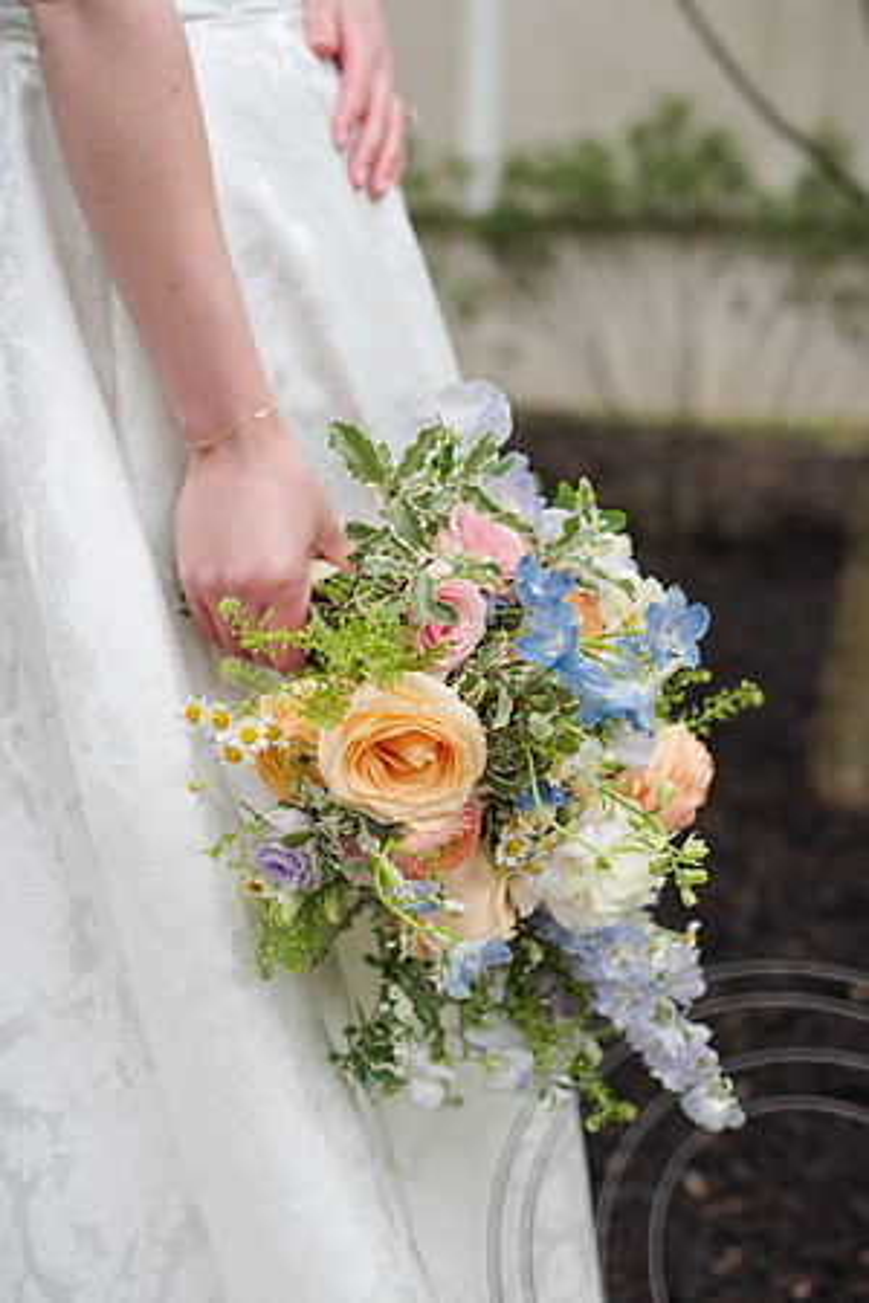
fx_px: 1810
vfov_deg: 39.6
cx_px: 434
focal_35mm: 50
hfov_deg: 27.0
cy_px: 652
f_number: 3.5
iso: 100
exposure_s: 1/400
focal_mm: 50
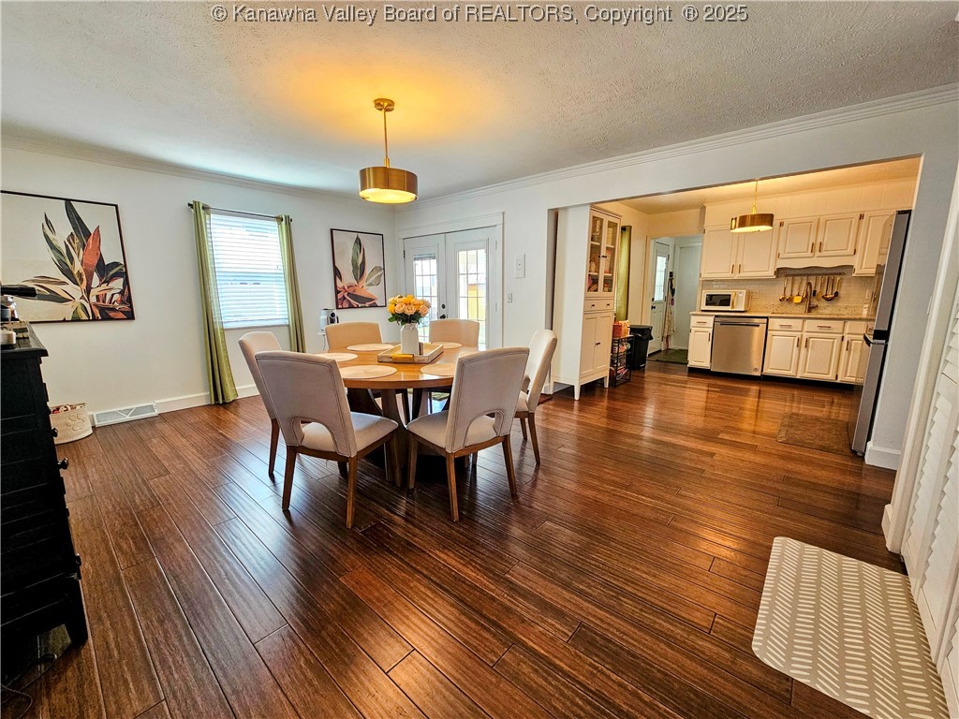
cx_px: 480
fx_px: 360
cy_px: 360
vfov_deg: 89.9
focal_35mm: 13
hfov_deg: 106.2
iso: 100
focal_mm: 2.2
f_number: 2.2
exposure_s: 1/60
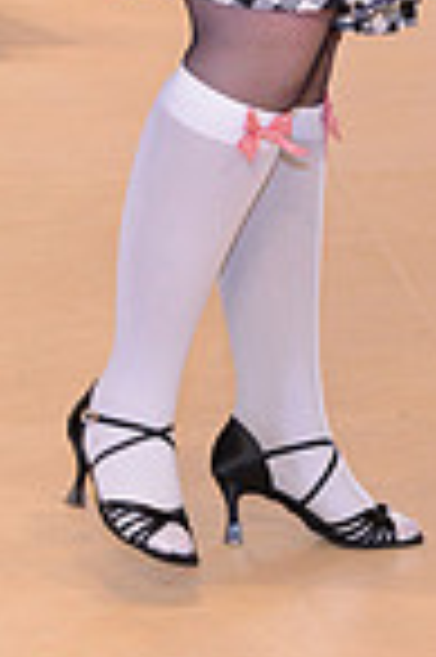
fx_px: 5426
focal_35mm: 298
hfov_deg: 4.6
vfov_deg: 6.8
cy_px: -342
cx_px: -70
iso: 1250
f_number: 5.6
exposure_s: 1/250
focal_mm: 75
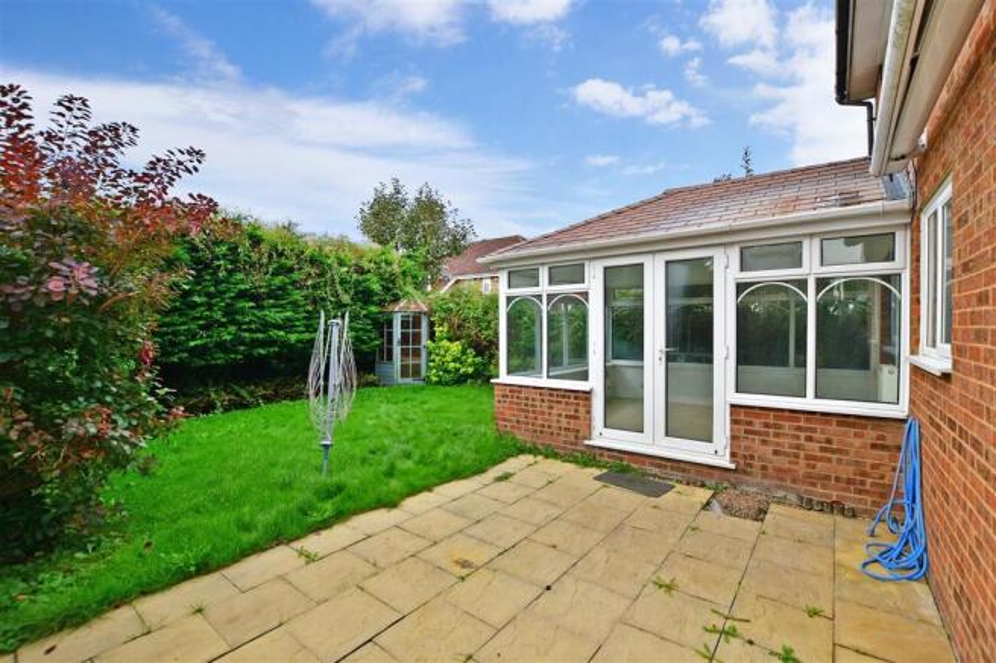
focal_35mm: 15
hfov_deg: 100.4
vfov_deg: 77.3
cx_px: 498
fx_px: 415
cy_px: 332
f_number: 7.1
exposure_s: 1/100
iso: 100
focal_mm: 10
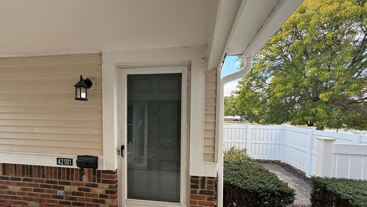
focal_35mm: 16
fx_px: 156
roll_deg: -0.8
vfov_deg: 66.5
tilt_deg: -1.5
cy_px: 124
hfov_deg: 99.4
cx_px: 179
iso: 64
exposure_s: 1/111
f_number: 2.2
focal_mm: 2.22
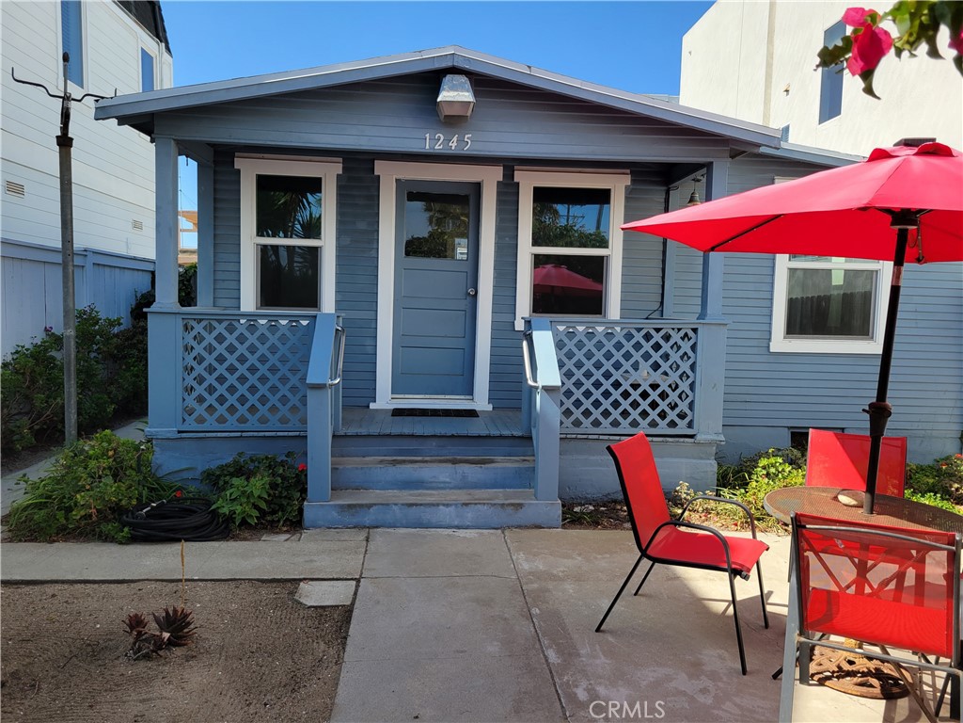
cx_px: 482
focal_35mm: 26
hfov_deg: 67.3
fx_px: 723
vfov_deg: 53.1
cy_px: 362
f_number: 1.8
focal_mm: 5.4
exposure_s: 1/1238
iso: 40
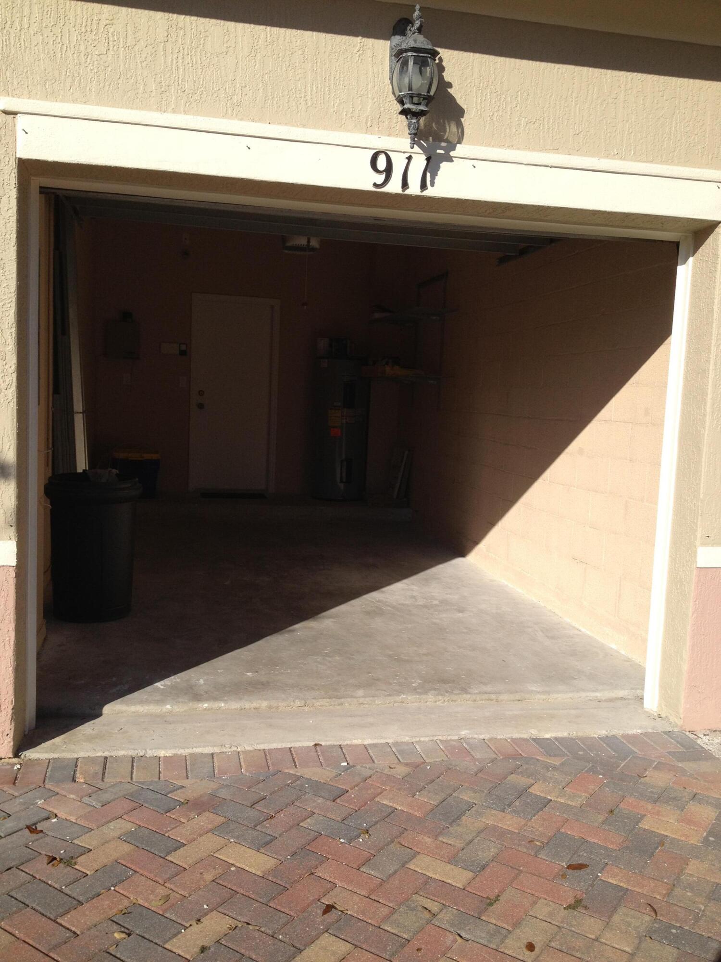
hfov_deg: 40.7
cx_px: 360
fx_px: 972
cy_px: 481
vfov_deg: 52.6
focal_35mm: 35
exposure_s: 1/2123
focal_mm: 4.28
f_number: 2.4
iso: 64
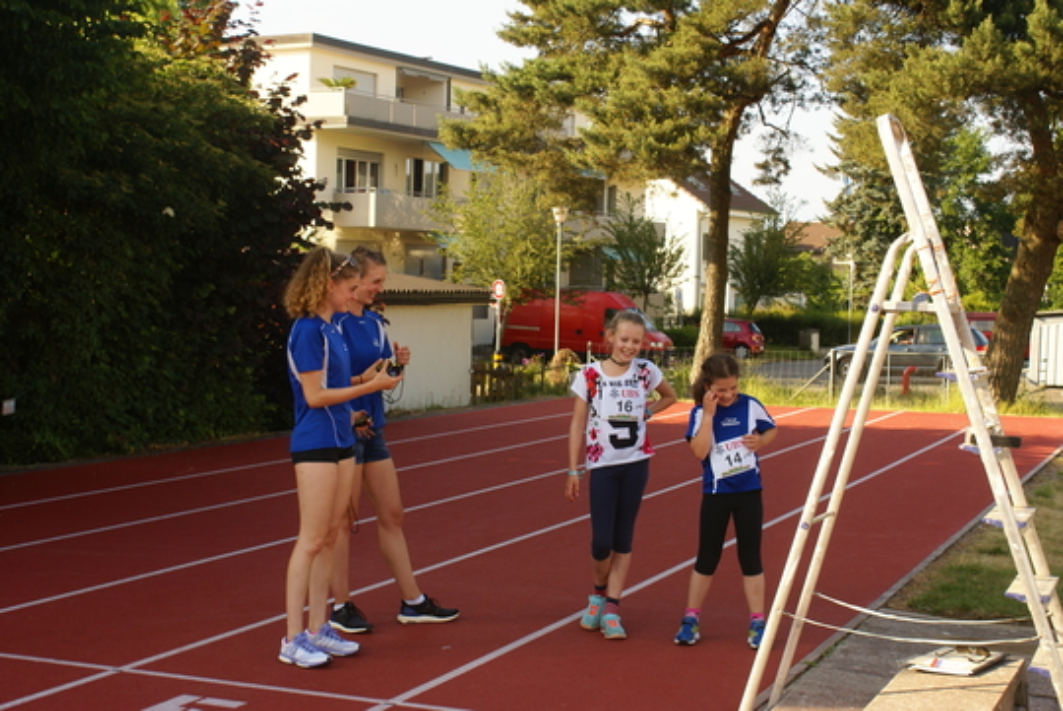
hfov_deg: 37.8
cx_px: 532
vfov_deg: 25.8
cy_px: 356
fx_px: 1551
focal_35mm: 52
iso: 100
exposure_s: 1/125
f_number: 7.1
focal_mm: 35
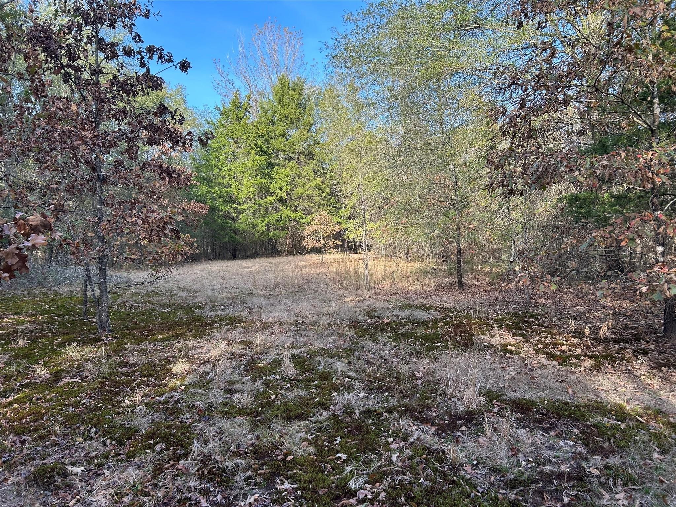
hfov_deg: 67.3
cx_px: 338
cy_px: 254
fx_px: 508
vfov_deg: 53.1
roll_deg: +0.2
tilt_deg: -4.3
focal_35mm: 26
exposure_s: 1/439
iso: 50
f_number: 1.5
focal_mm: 5.7
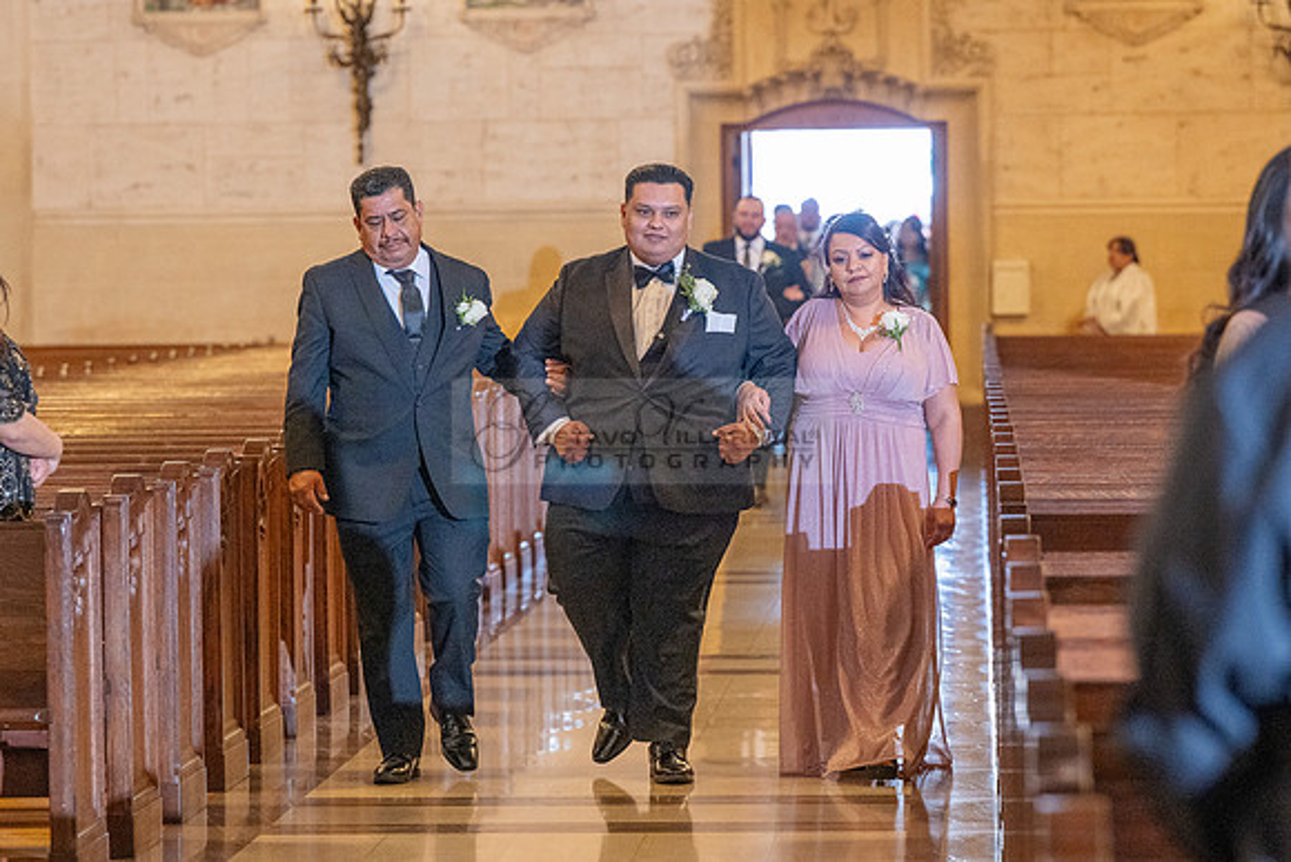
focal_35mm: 154
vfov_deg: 8.9
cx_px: 674
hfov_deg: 13.3
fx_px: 5524
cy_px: 350
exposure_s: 1/200
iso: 1600
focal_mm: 110
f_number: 3.5
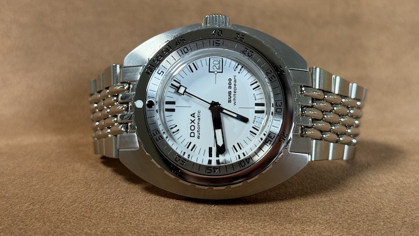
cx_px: 220
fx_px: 678
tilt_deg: -10.2
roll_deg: -0.3
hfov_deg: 34.3
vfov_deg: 19.7
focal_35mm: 61
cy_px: 79
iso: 125
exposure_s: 1/54
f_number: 1.78
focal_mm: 6.76
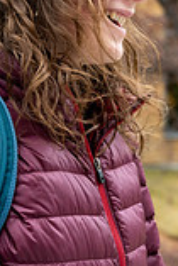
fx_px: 1021
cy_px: 130
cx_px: 80
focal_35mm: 138
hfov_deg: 10.0
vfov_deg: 14.8
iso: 250
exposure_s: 1/500
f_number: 2.8
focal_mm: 31.5
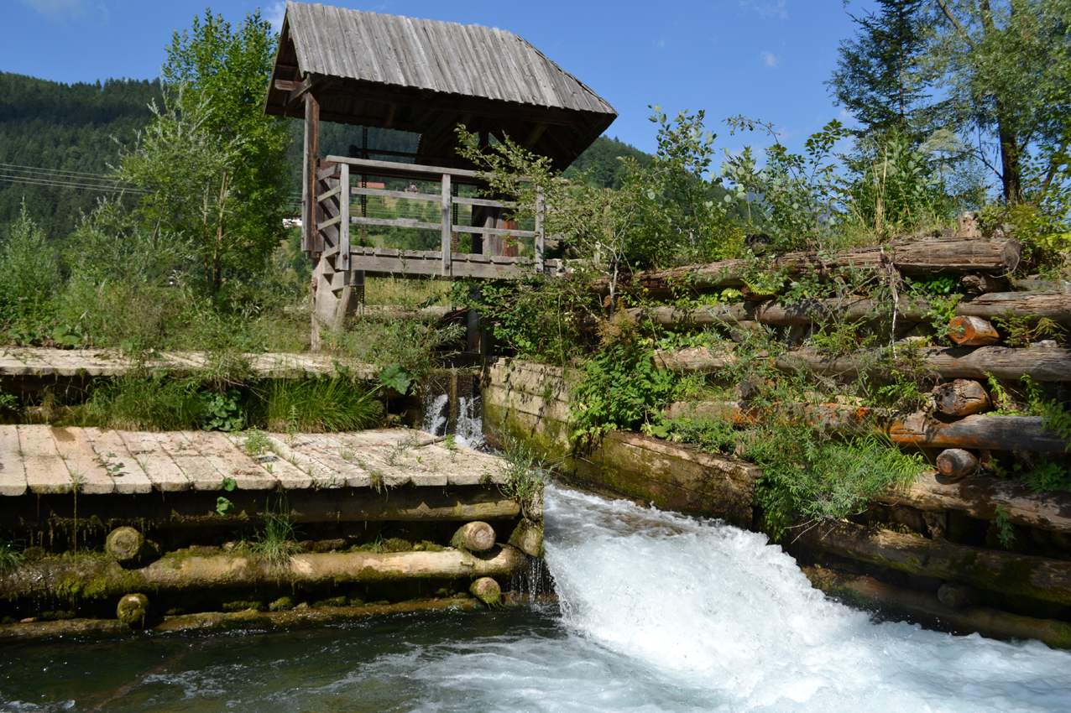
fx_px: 981
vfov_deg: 39.9
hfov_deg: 57.2
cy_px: 356
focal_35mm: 33
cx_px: 536
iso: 100
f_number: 6.3
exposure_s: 1/320
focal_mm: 22
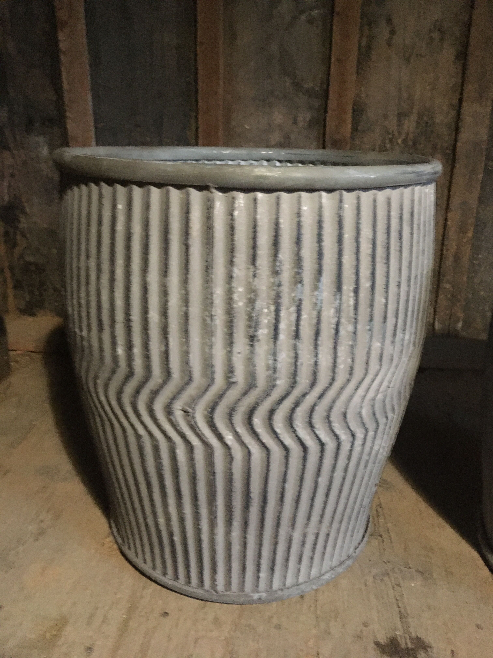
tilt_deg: -19.1
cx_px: 246
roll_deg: +0.4
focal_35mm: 29
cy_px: 329
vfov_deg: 61.7
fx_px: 551
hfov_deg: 48.2
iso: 500
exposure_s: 1/17
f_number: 2.2
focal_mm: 4.15
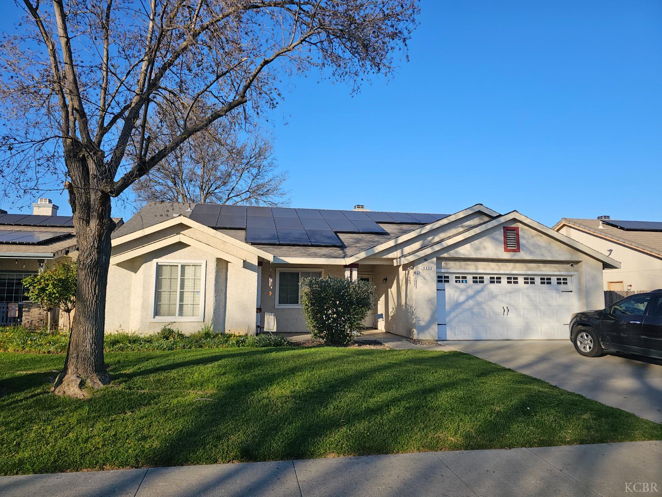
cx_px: 331
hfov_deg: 73.9
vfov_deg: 58.9
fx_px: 440
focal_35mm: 23
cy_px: 248
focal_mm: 6.3
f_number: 1.7
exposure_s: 1/671
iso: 10
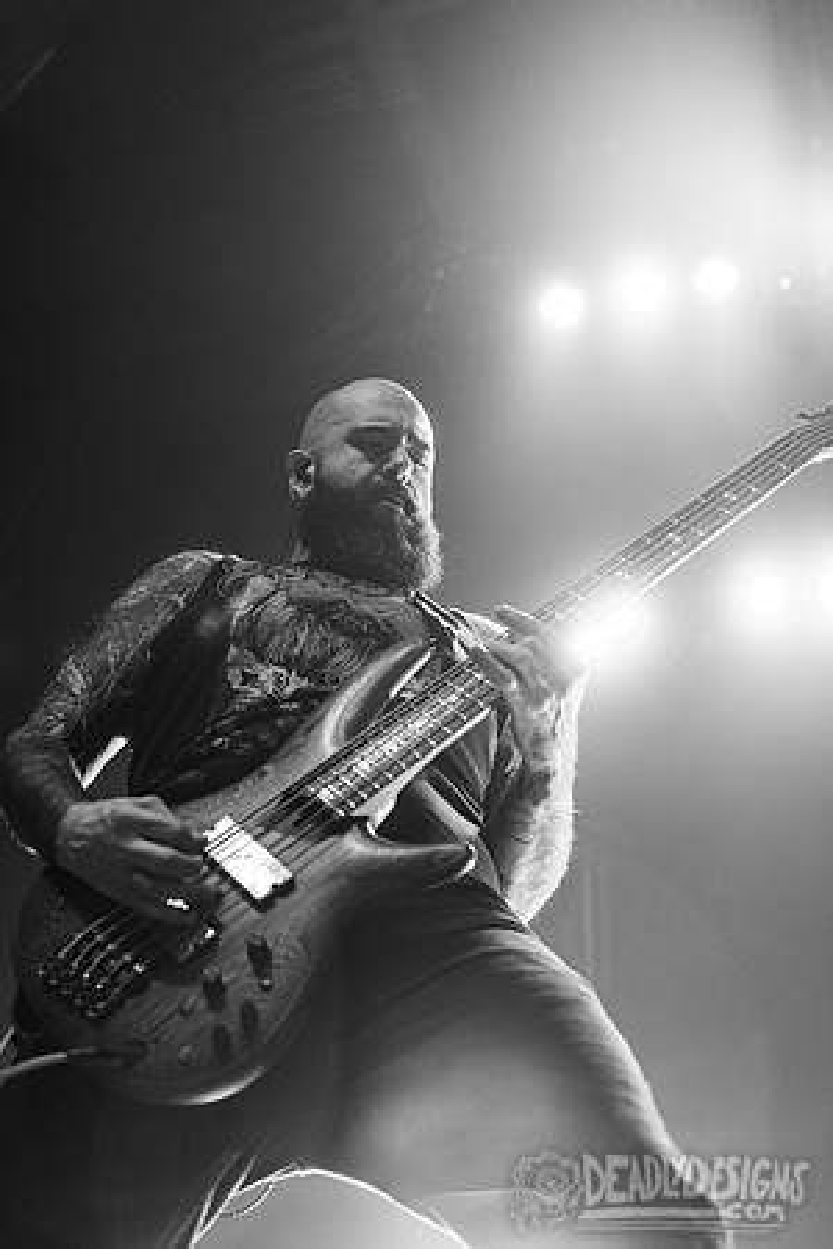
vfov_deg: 43.6
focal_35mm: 45
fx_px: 1562
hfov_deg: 29.9
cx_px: 416
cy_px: 624
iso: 3200
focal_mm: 45
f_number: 3.5
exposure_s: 1/320
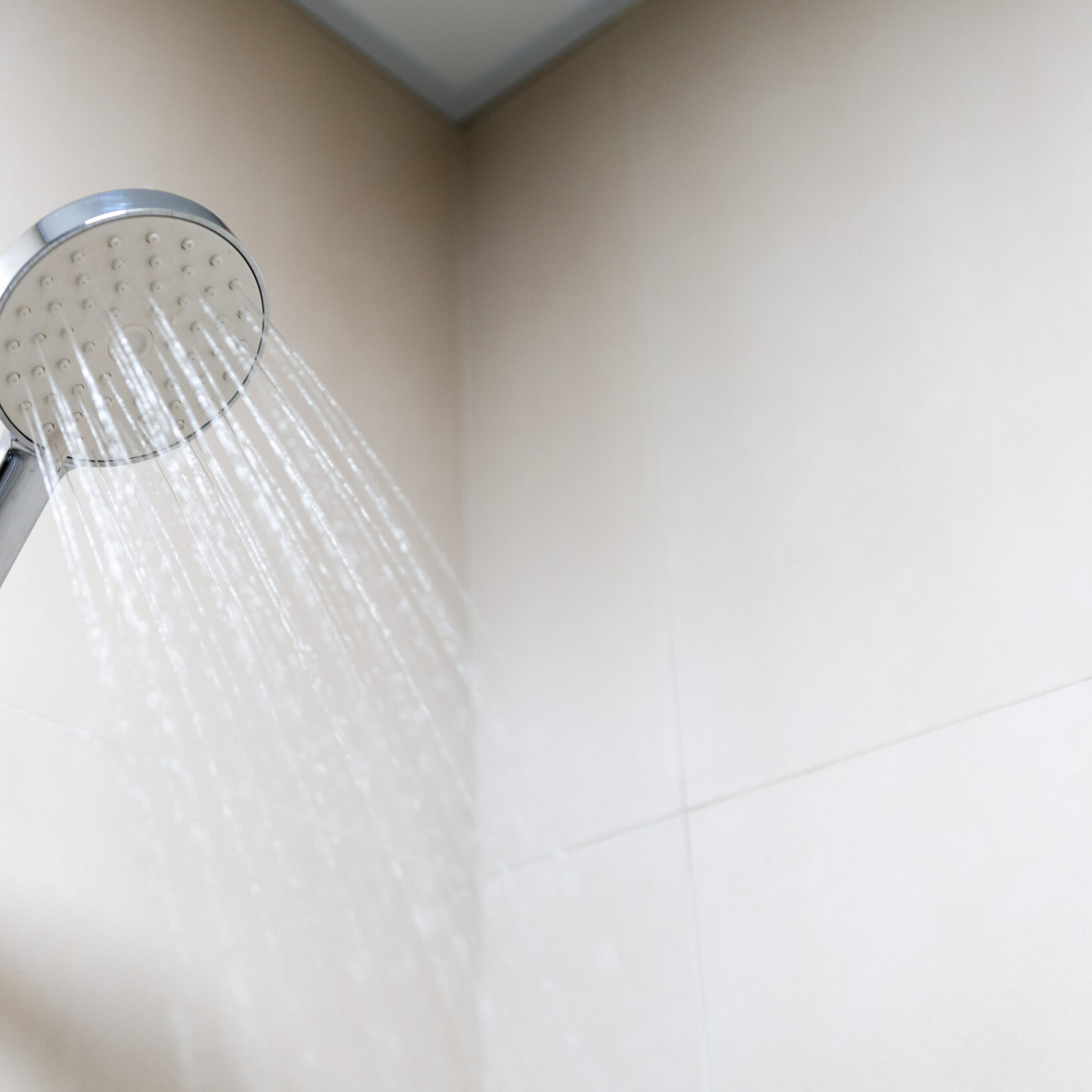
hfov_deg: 34.7
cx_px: 389
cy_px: 549
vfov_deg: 34.9
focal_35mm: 49
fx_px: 1736
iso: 100
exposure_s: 1/50
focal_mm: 25
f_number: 1.8
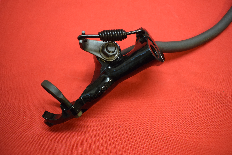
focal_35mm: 32
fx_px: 203
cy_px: 78
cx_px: 116
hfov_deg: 59.5
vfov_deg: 41.7
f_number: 5
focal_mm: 21
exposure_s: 1/125
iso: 2000
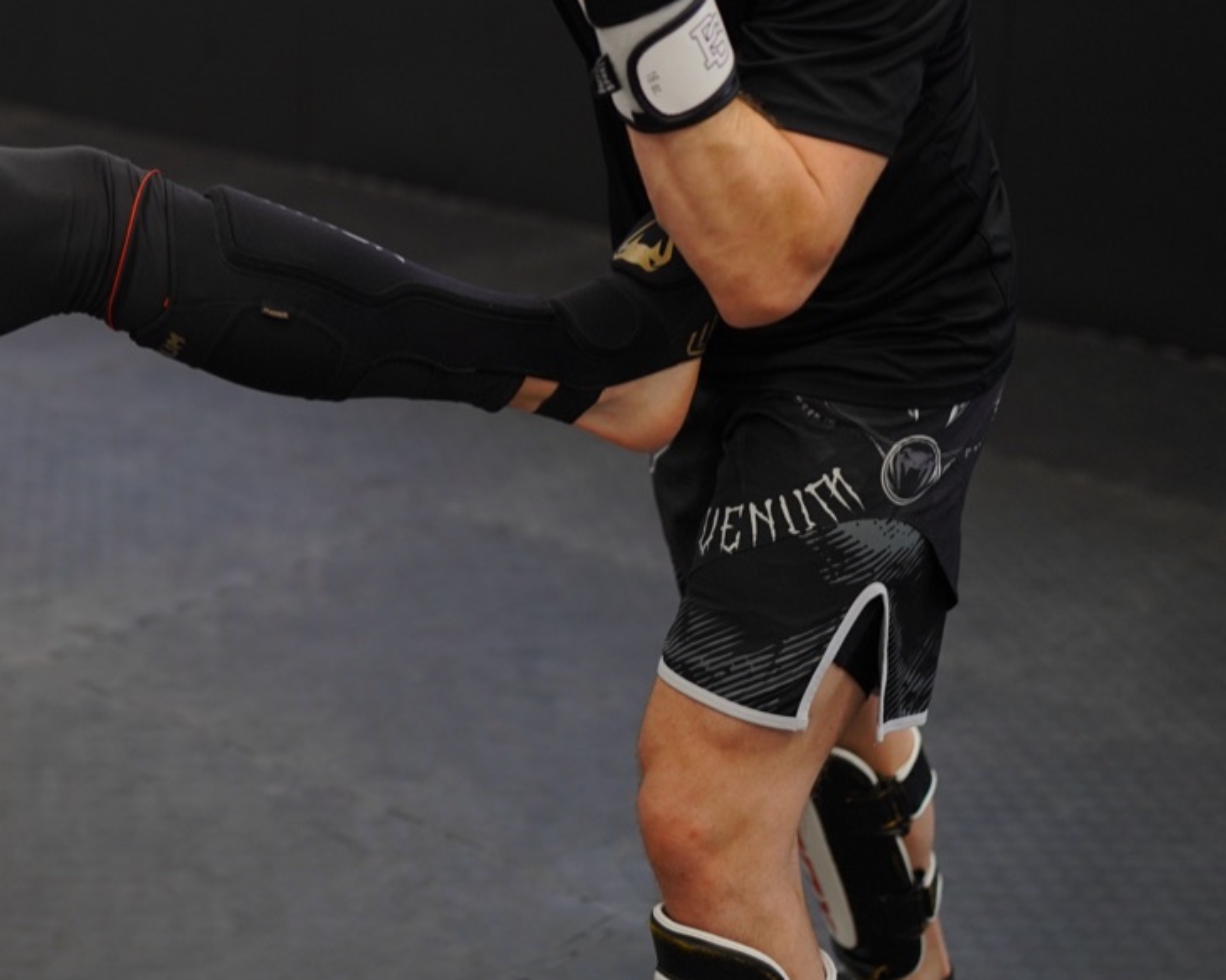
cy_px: 94
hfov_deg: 25.6
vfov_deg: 20.8
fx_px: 2613
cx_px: 129
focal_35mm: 72
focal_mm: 35
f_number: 1.4
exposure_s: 1/400
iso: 400
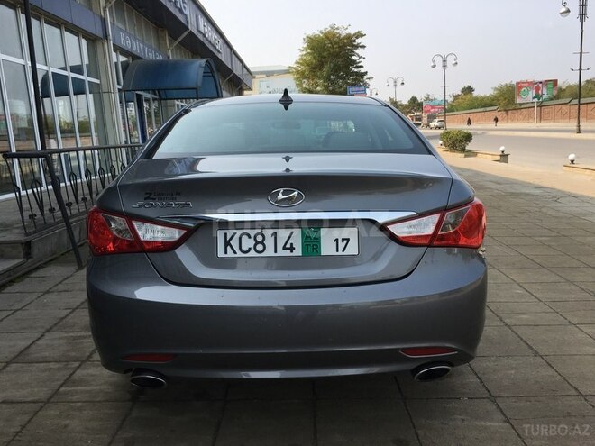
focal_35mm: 29
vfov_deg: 48.2
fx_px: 498
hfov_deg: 61.7
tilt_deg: -9.8
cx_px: 298
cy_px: 223
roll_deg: +3.8
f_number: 2.2
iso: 25
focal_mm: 4.15
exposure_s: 1/827
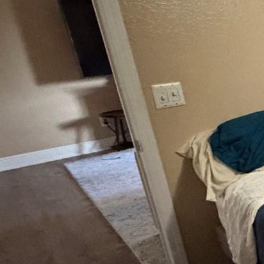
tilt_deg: -15.6
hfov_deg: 20.6
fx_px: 414
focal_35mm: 48
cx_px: 502
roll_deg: +1.6
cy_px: 124
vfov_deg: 35.3
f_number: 2.2
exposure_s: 1/40
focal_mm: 2.22
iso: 1250
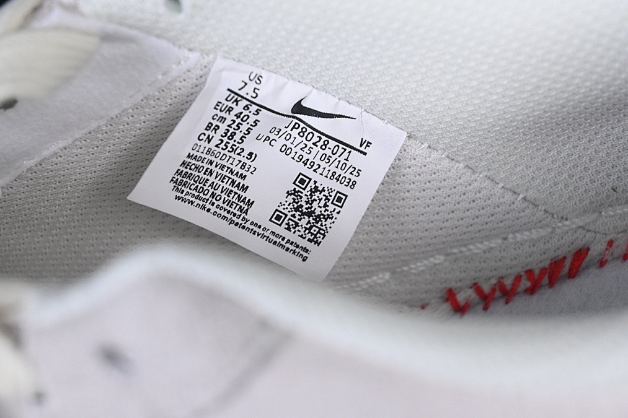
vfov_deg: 17.1
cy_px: 200
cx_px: 297
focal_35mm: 80
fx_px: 1395
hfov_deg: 25.4
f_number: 7.1
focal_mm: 50
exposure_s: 1/80
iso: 160
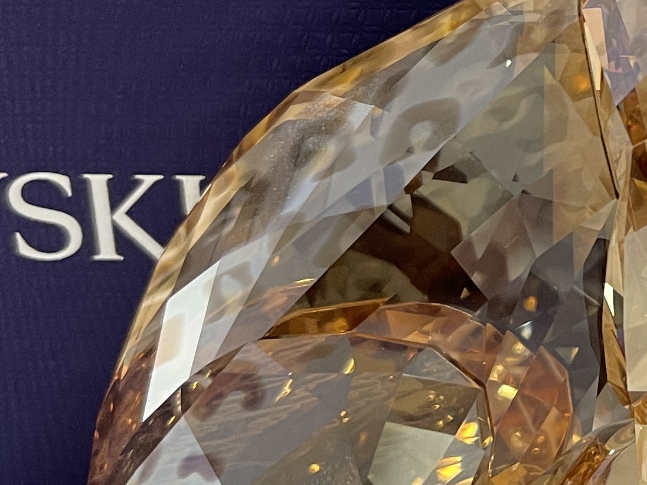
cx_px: 821
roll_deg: -2.0
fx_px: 1720
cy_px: 73
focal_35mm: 92
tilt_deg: -7.5
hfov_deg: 19.7
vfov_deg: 15.9
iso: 200
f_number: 1.6
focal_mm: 5.1
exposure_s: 1/50
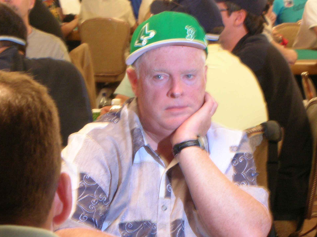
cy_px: 118
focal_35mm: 142
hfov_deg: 13.9
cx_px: 170
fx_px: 1300
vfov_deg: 10.4
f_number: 5.4
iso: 200
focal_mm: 17.4
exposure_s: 1/4.4
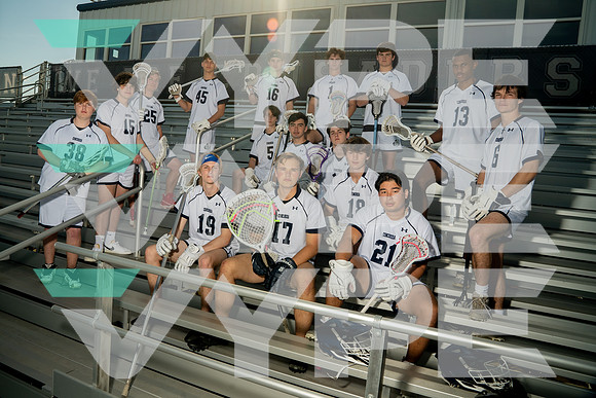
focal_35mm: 27
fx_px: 452
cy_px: 184
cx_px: 263
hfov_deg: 66.5
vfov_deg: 47.4
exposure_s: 1/250
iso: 250
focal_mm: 24
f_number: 10
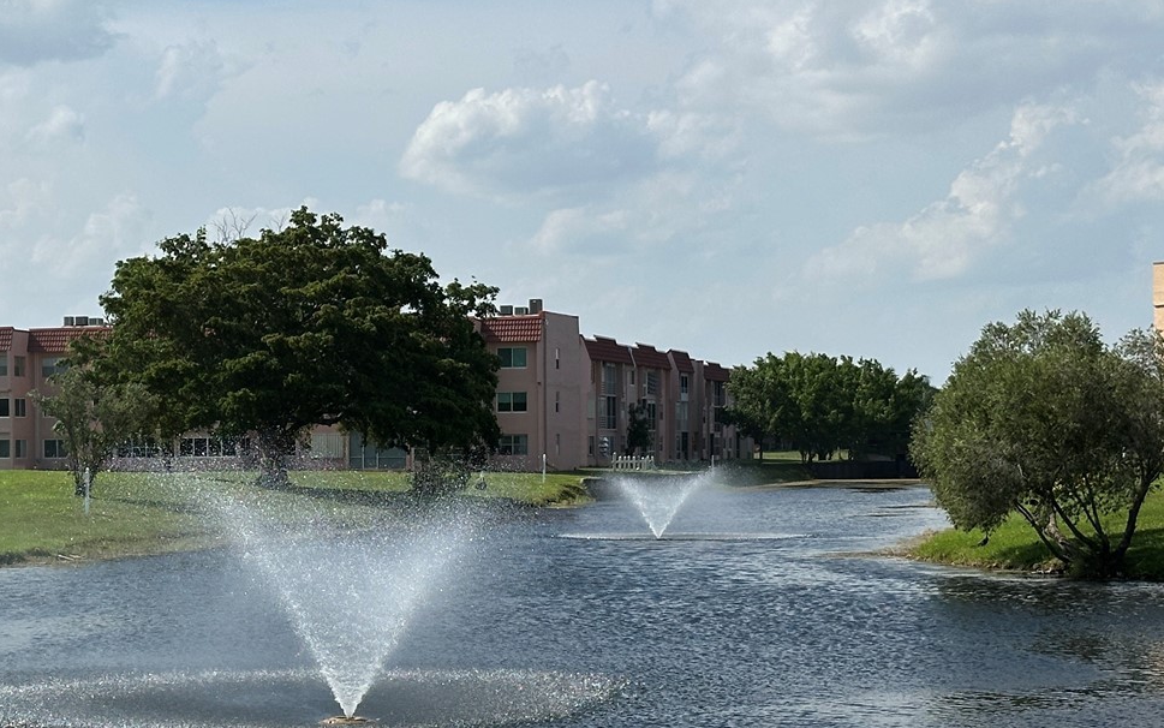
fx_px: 2665
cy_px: 565
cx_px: 300
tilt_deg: -1.8
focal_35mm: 84
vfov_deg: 15.5
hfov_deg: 24.4
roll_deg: +0.9
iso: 64
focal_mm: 6.86
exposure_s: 1/5882
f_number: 1.78
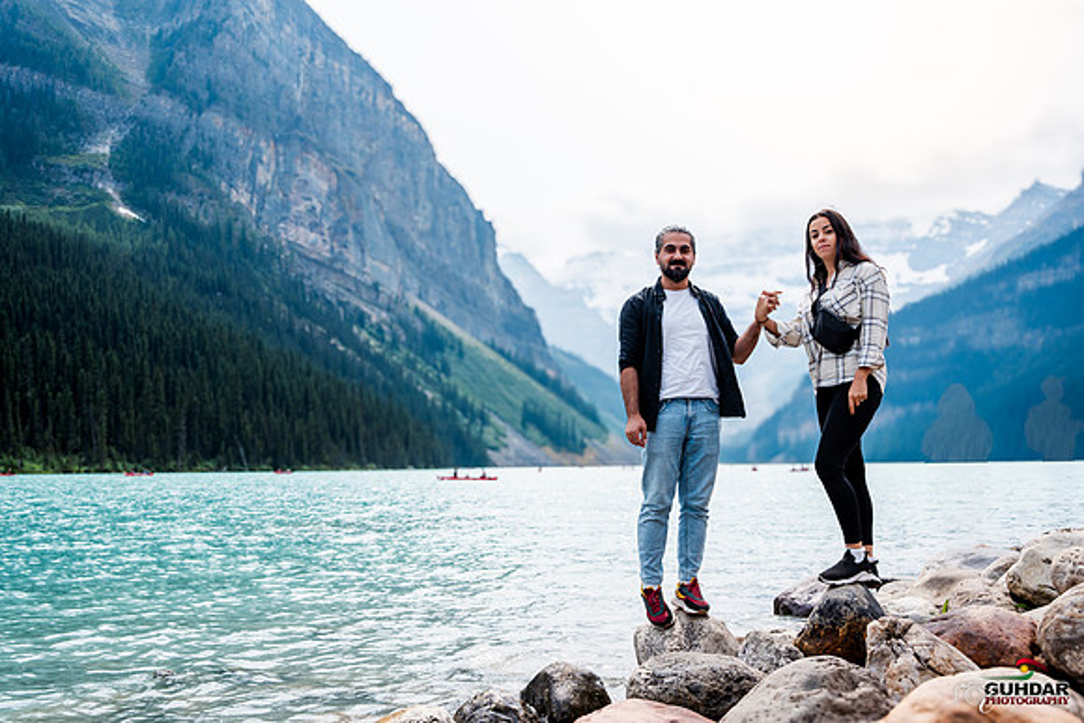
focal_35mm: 35
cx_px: 542
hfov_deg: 54.4
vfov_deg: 37.9
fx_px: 1054
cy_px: 362
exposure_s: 1/1250
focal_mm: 35
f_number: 5.6
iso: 200
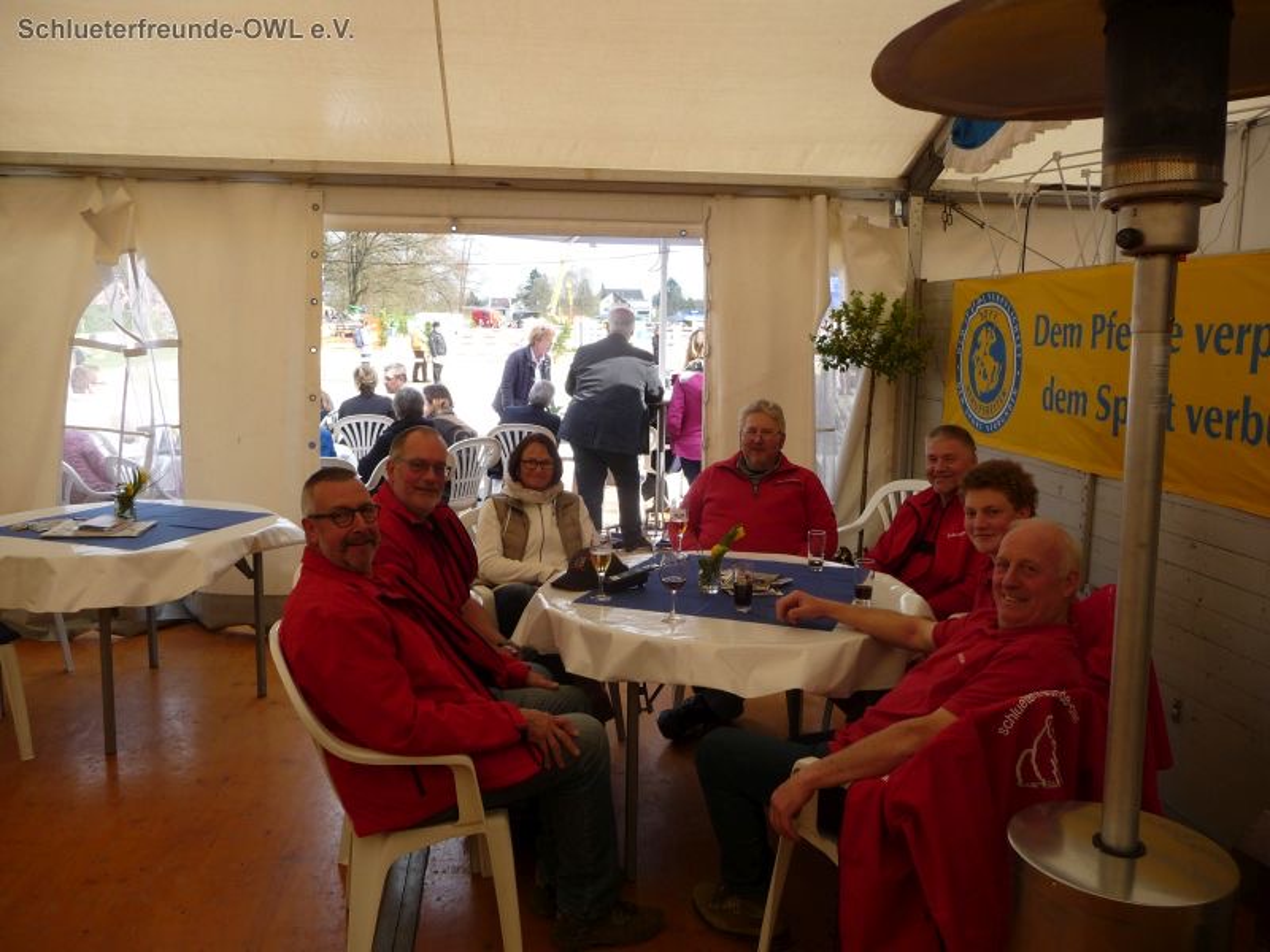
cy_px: 476
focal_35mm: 28
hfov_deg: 63.4
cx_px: 635
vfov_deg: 49.7
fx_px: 1027
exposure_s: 1/200
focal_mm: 4.7
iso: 100
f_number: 3.3
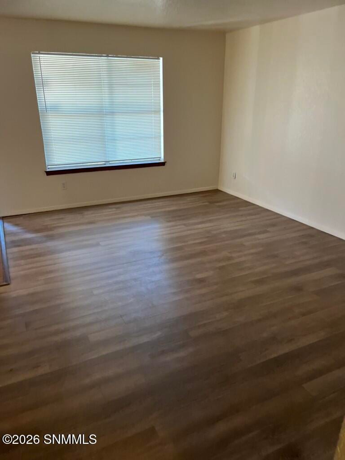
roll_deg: +0.2
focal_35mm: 26
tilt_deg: -20.0
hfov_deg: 53.1
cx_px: 172
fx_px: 346
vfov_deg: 67.3
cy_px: 230
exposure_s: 1/60
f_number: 1.6
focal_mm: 5.1
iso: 320
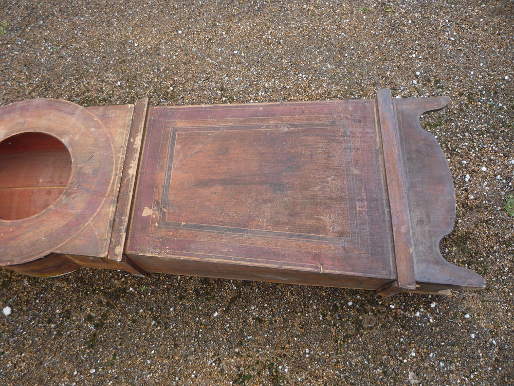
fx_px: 445
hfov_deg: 60.0
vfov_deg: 46.8
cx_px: 257
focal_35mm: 30
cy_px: 193
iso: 100
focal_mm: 5.2
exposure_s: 1/160
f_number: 4
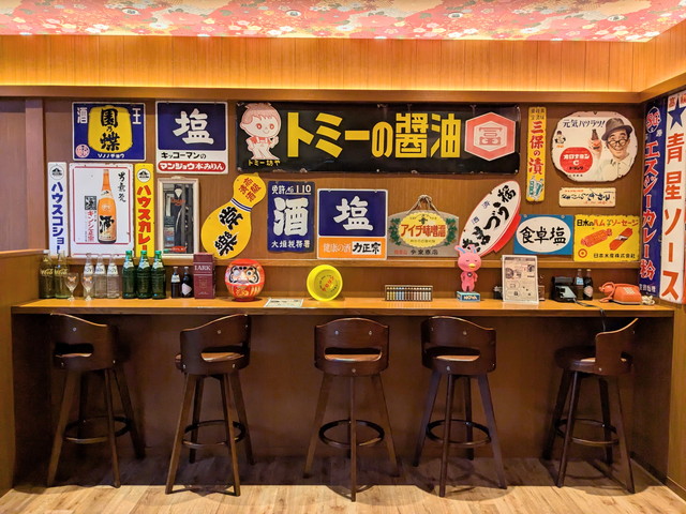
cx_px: 343
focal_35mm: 27
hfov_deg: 65.3
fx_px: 535
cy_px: 257
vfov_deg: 51.4
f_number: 1.73
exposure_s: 1/99.9
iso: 387
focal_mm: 4.38
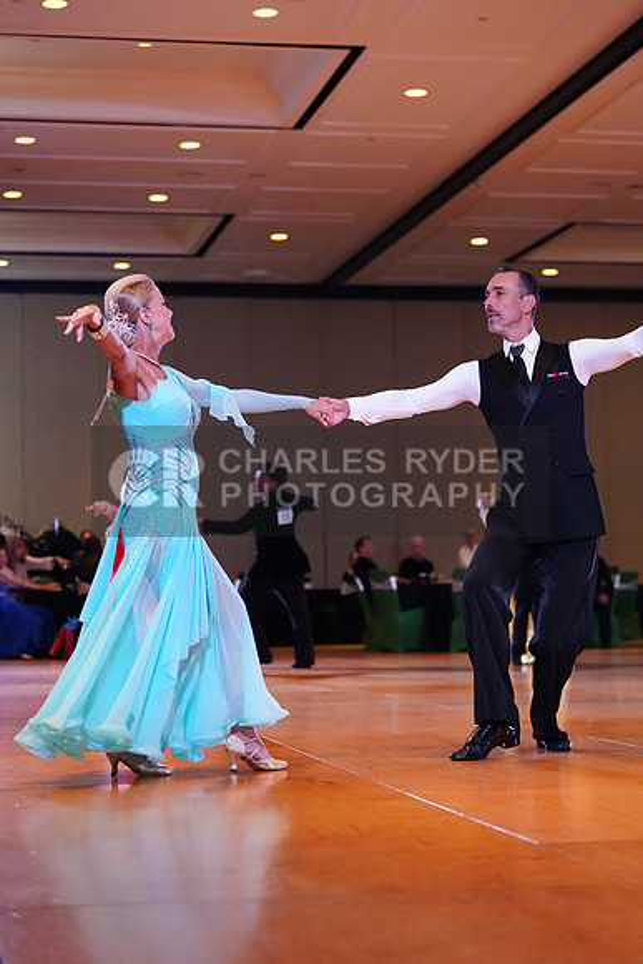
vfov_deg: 28.8
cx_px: 322
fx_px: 1874
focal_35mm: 70
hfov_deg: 19.5
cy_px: 482
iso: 5000
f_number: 2.8
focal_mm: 70
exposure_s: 1/500
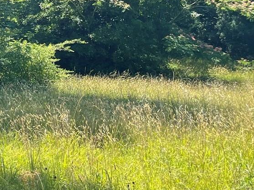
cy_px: -13
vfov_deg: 15.7
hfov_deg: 19.3
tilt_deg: -0.4
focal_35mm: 92
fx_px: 675
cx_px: -95
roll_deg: +3.8
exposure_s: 1/818
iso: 32
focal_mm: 5.1
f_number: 1.6
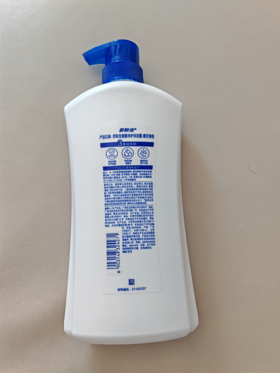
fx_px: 291
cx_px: 140
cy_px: 186
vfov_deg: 65.3
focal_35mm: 27
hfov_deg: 51.4
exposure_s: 1/100
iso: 125
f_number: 1.95
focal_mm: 5.52
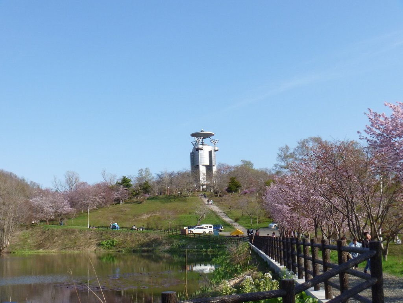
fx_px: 477
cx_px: 202
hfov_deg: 45.8
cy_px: 152
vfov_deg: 35.1
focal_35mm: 41
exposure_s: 1/400
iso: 200
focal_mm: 7.2
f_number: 5.6
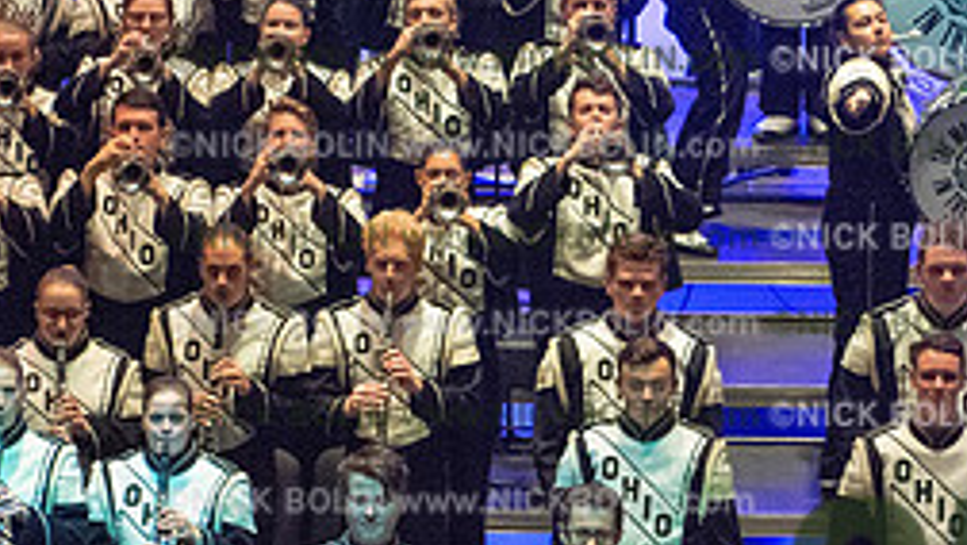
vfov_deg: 3.6
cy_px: 679
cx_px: 1063
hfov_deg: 6.4
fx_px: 8645
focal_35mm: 337
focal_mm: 140
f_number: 5.6
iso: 8000
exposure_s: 1/250
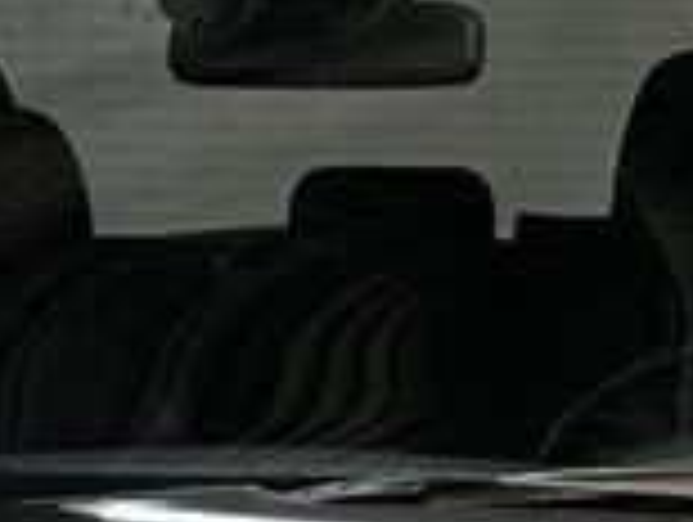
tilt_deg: -5.1
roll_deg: -0.4
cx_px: 212
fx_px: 9003
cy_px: 1001
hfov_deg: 4.4
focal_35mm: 449
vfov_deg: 3.3
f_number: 2.8
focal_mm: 9
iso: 200
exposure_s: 1/50
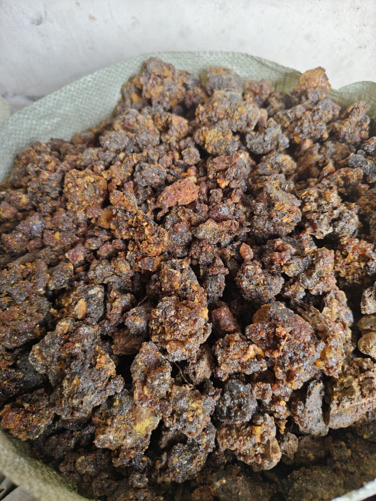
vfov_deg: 73.9
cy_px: 250
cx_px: 188
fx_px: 333
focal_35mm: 23
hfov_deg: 58.9
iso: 86
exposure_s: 1/100
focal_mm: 5.56
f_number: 1.88
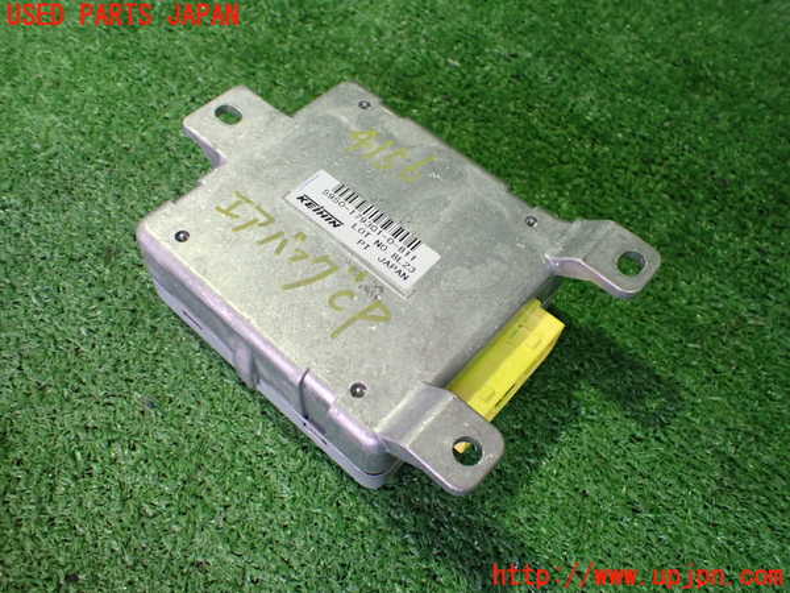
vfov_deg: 46.8
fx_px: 685
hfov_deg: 60.0
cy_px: 296
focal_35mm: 30
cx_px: 395
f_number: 2.3
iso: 800
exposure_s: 1/50
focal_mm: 5.4
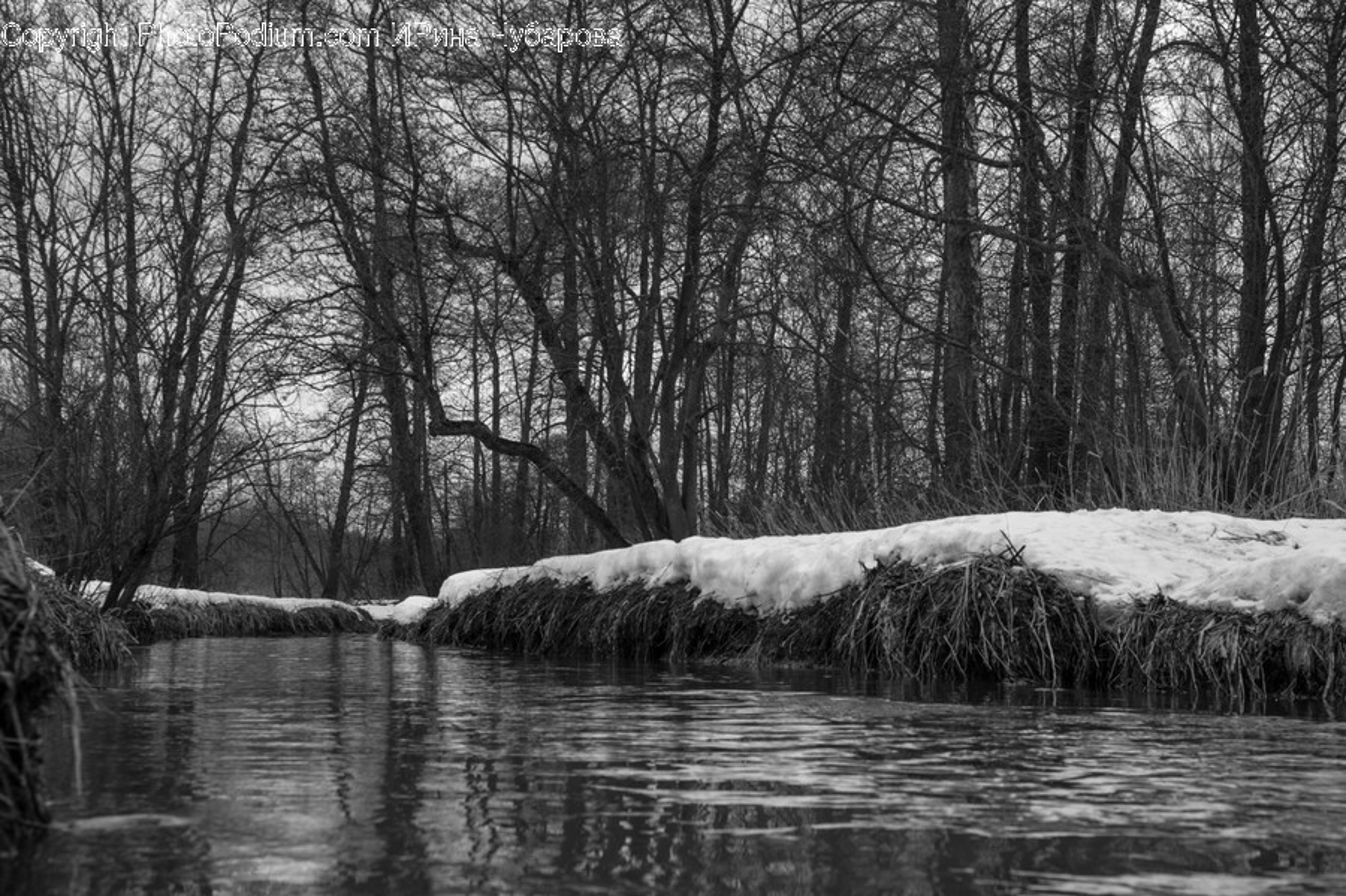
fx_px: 1794
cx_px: 673
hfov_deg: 41.1
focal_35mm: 48
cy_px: 448
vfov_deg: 28.0
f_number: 11
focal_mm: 48
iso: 320
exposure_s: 1/250
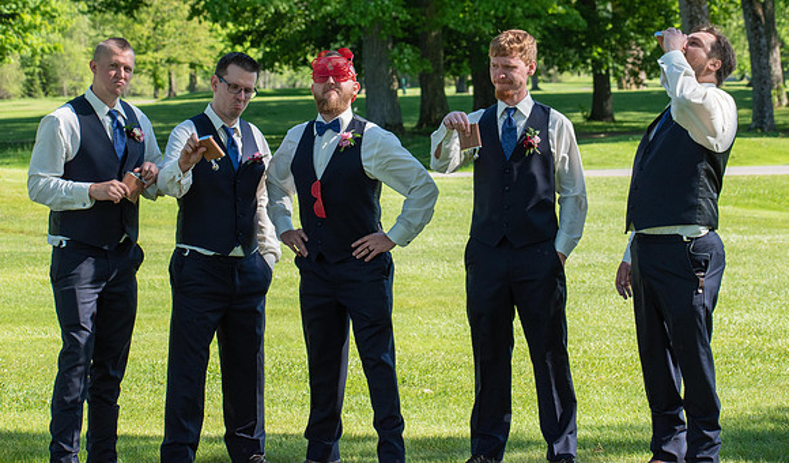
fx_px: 2495
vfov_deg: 10.6
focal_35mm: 118
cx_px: 391
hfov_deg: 18.0
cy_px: 178
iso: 280
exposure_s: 1/500
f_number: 5.6
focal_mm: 70
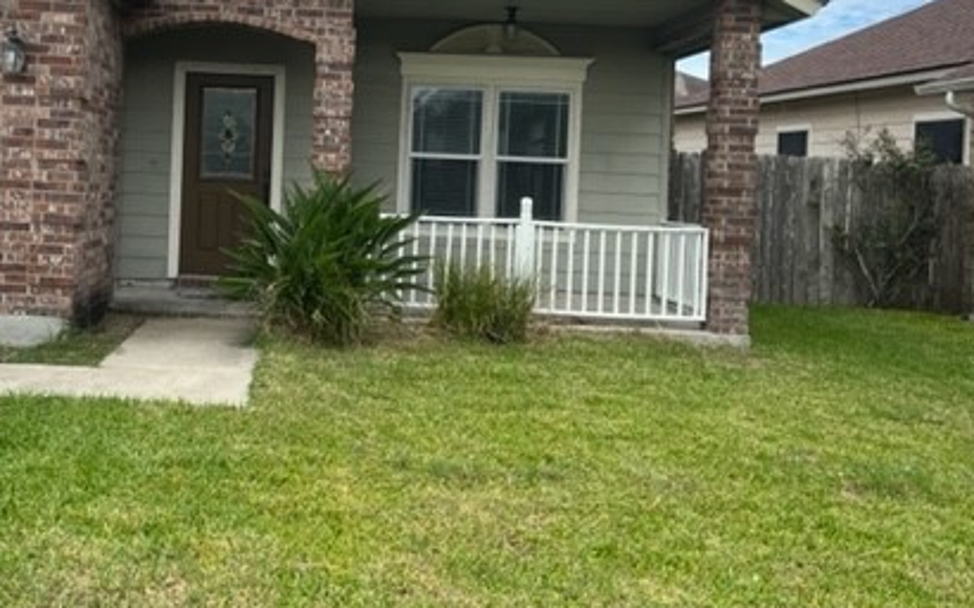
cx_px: 276
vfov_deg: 29.5
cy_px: 171
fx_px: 1141
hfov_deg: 45.0
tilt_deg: +0.3
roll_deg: -2.9
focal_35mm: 43
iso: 50
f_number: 1.5
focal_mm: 5.7
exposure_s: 1/3077
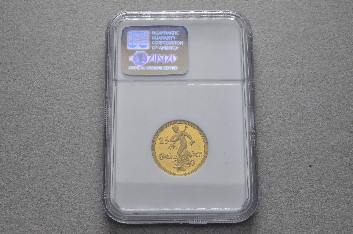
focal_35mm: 48
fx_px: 470
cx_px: 176
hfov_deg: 41.2
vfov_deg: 28.0
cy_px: 117
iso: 400
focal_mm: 32
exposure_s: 1/250
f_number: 14
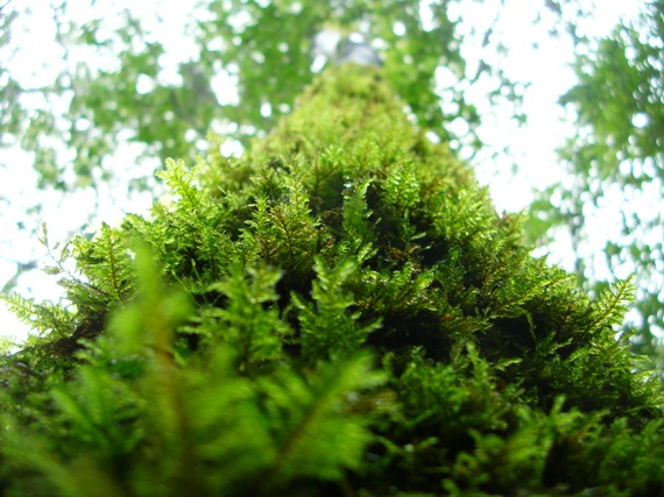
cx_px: 332
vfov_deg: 40.7
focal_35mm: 35
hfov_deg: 52.6
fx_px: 671
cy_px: 248
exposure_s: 1/36.6
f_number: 2.8
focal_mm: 5.8
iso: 50
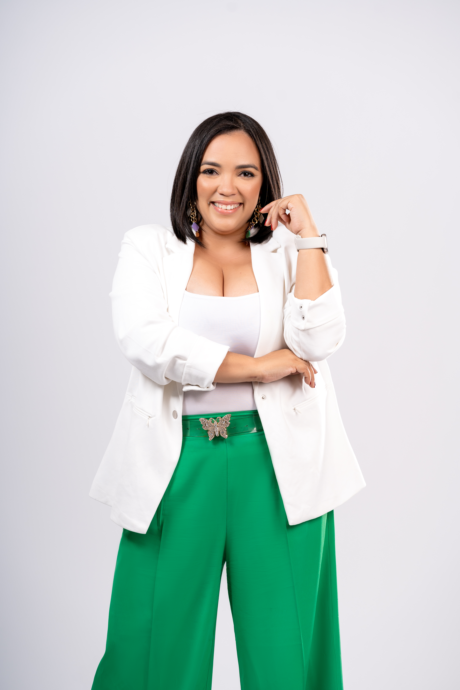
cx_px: 230
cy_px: 345
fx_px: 2012
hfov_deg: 13.0
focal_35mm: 105
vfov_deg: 19.5
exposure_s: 1/250
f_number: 5
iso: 100
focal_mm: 105
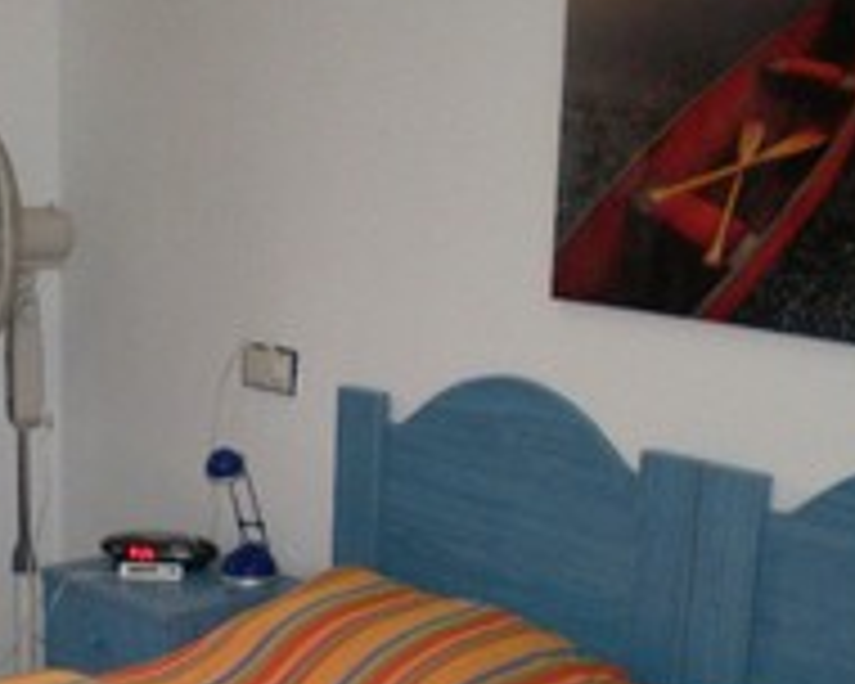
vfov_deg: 19.2
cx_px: 90
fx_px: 1974
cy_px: 666
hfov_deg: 23.8
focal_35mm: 78
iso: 200
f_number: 3.1
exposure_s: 1/30
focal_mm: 6.3
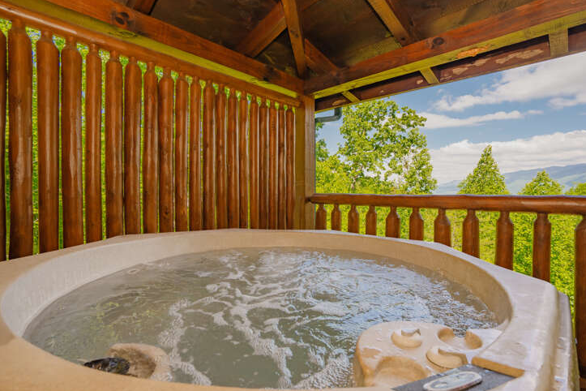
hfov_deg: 93.2
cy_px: 193
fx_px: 277
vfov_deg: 70.4
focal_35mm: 17
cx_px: 304
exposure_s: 1/125
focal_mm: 16
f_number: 6.3
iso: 50
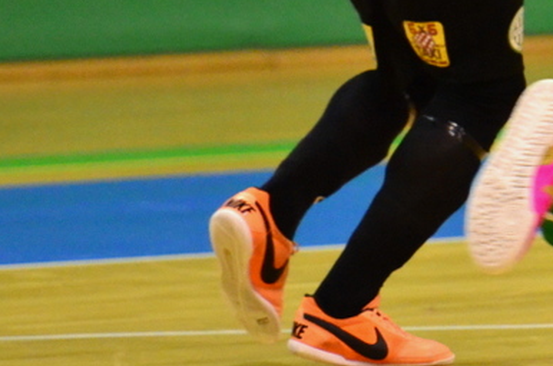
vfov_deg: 1.5
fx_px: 13586
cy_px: -126
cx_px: 673
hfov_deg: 2.3
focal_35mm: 887
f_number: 2.8
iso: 3200
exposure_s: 1/640
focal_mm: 190
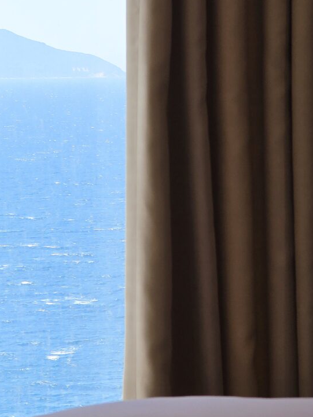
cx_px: 44
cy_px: 145
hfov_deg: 6.1
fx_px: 2953
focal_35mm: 245
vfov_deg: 8.1
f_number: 3.4
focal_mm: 18.6
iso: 32
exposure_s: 1/101
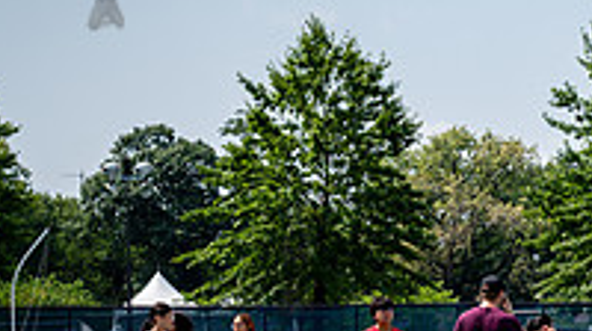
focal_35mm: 167
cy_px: 405
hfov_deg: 12.6
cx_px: 675
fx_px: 2619
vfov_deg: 7.2
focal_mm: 55
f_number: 5
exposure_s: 1/640
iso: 100
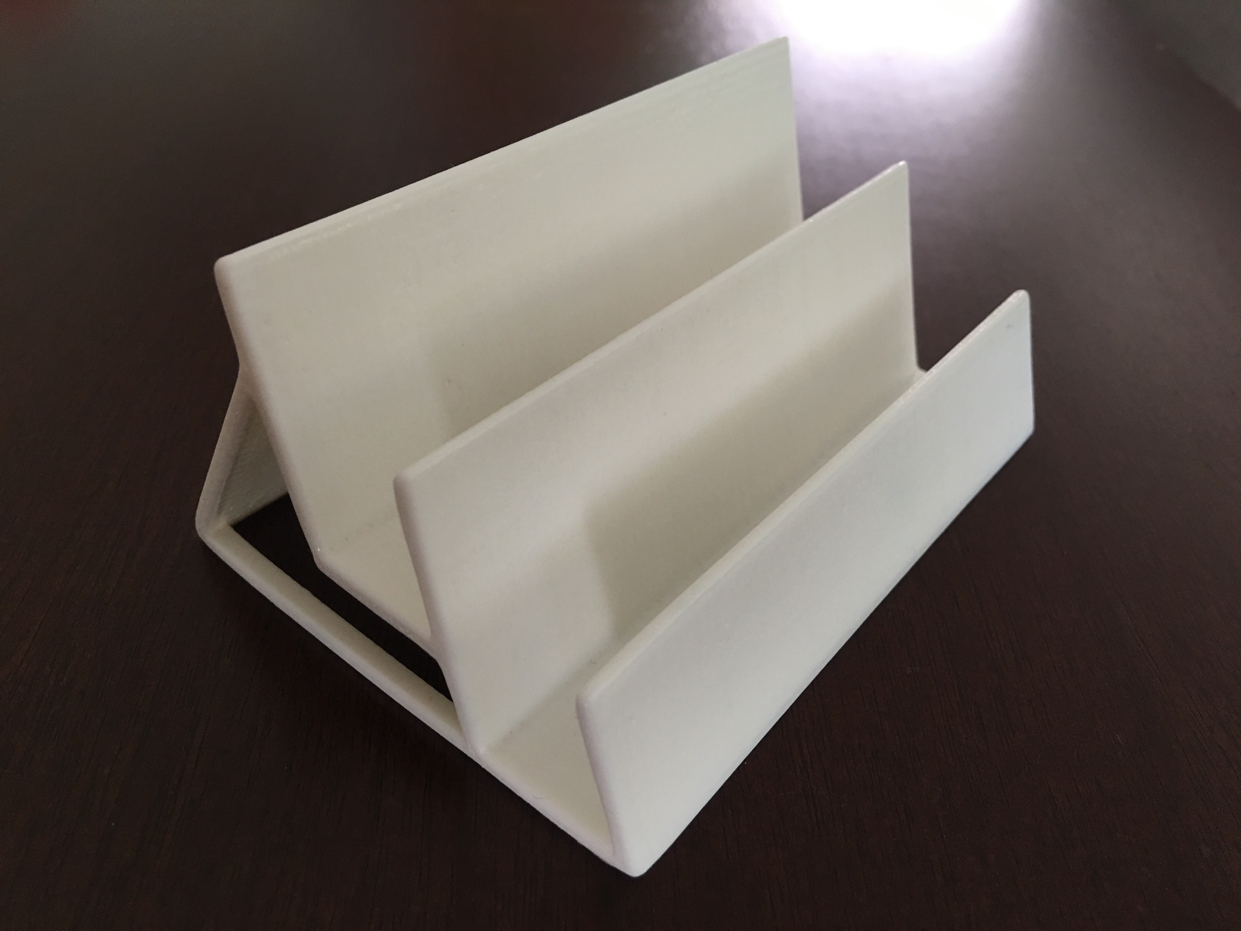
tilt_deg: -38.3
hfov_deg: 61.7
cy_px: 466
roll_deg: -3.5
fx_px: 1040
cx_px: 620
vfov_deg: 48.2
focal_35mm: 29
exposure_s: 1/15
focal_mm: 4.15
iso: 50
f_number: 2.2
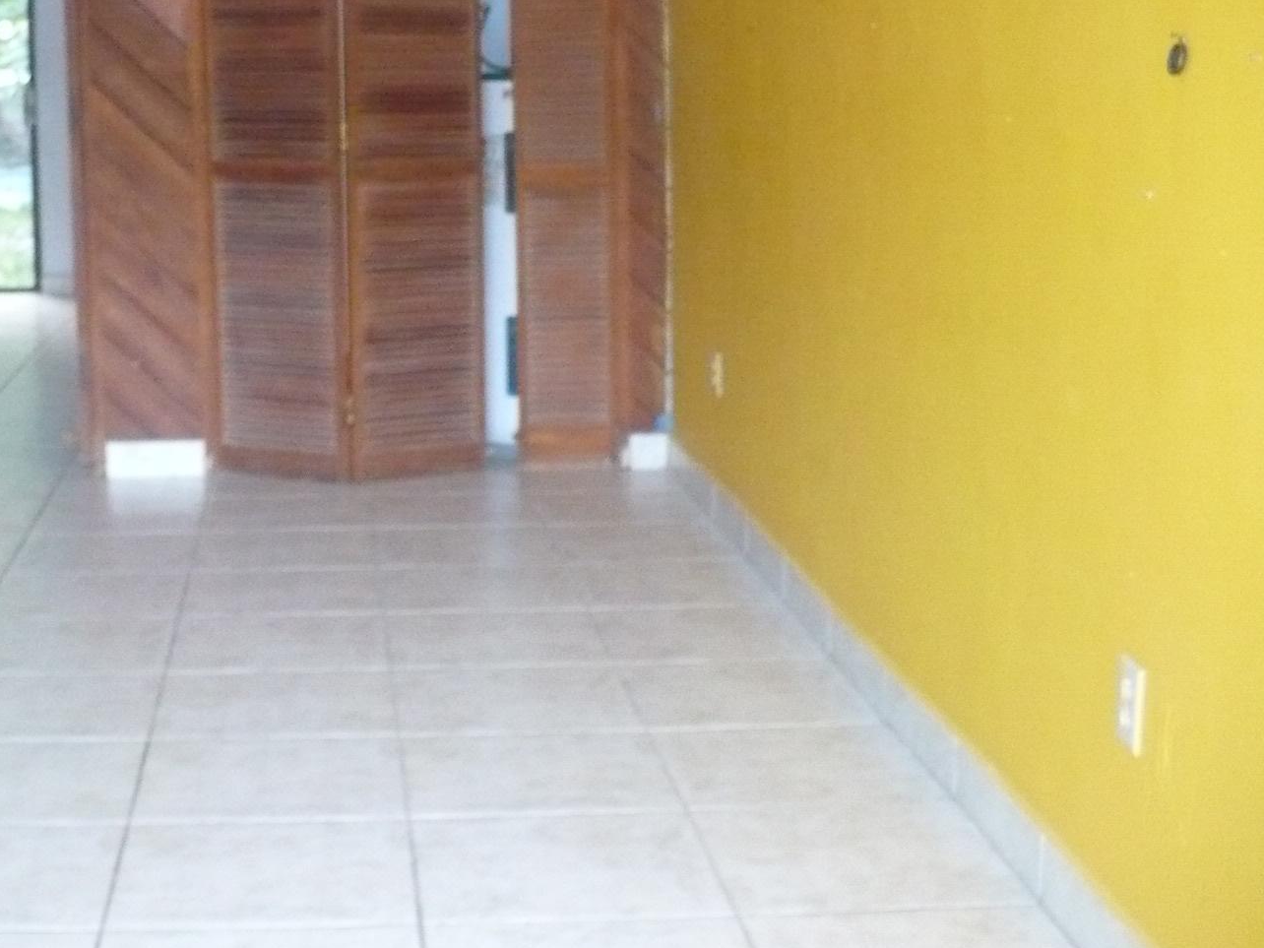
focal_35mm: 59
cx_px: 264
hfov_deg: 31.9
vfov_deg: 24.8
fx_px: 2154
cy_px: 360
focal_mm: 6.1
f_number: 2.8
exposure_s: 1/30
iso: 640
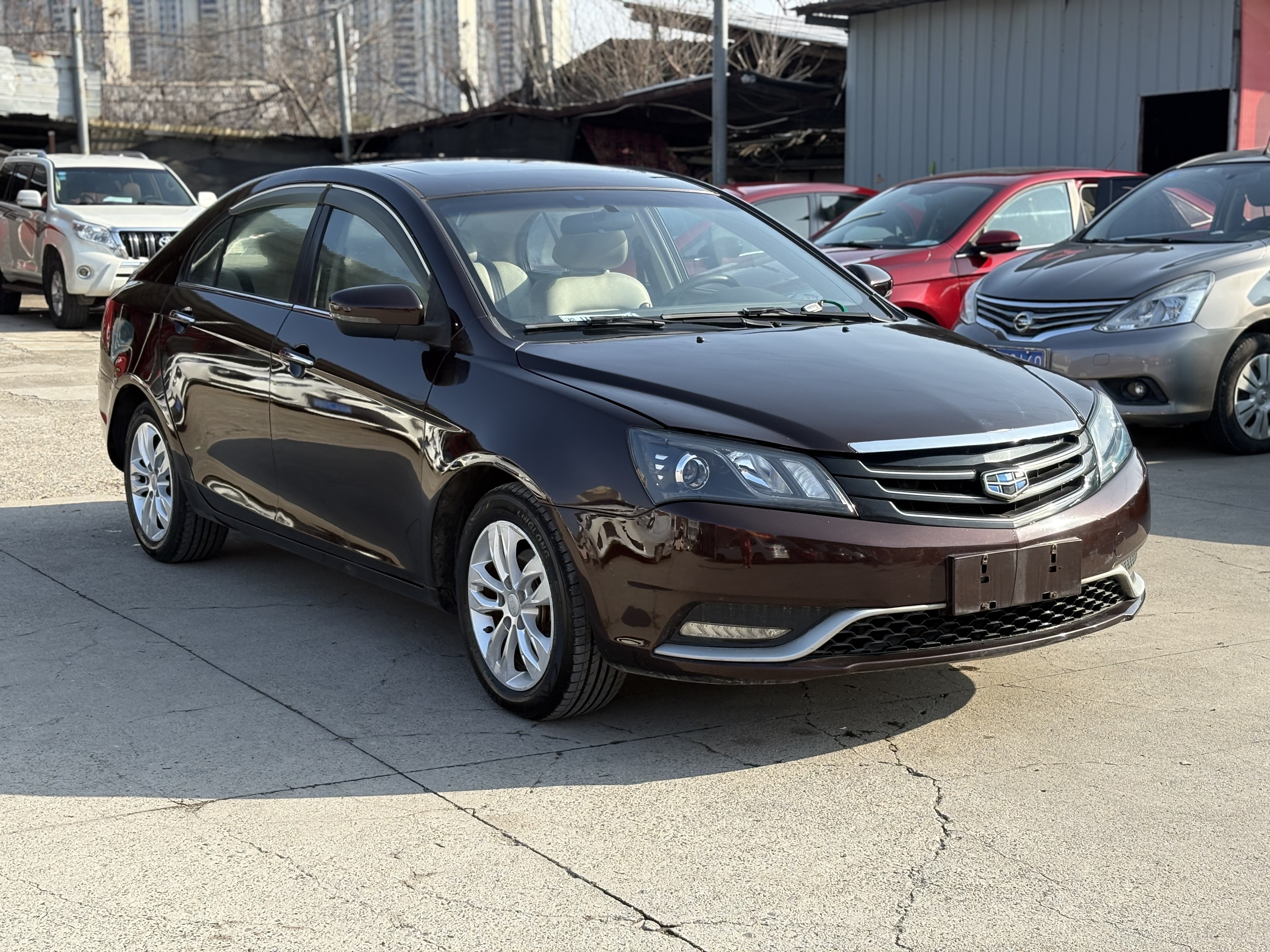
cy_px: 476
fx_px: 1908
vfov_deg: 28.0
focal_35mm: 52
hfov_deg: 36.8
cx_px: 635
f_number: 1.6
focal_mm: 5.96
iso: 40
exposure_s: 1/1136
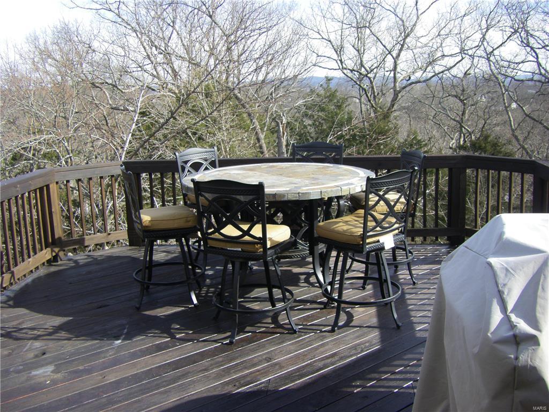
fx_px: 603
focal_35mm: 38
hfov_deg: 49.0
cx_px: 274
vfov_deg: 37.7
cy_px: 206
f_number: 3.5
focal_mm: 6.3
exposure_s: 1/200
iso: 64
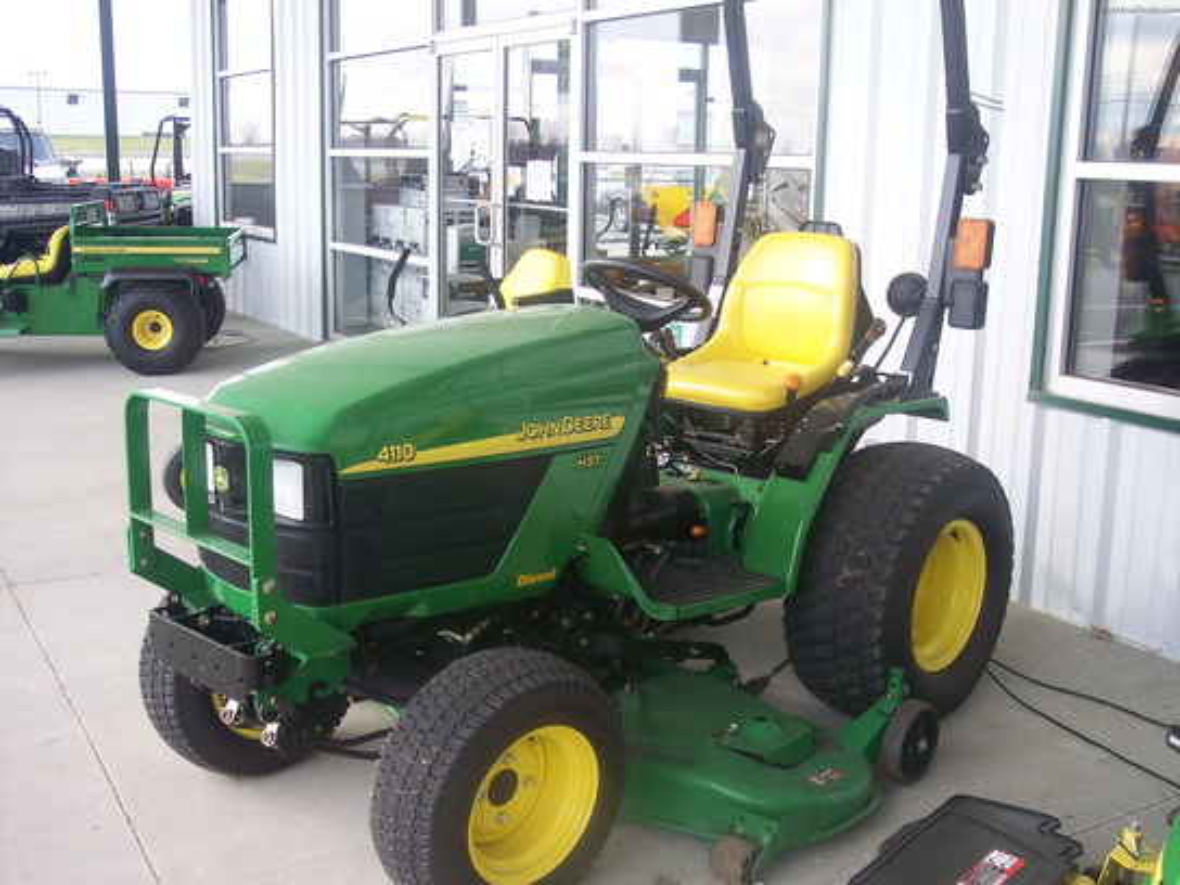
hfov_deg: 47.9
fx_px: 1329
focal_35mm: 39
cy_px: 442
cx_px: 590
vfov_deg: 36.8
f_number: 3.4
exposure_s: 1/90
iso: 100
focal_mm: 8
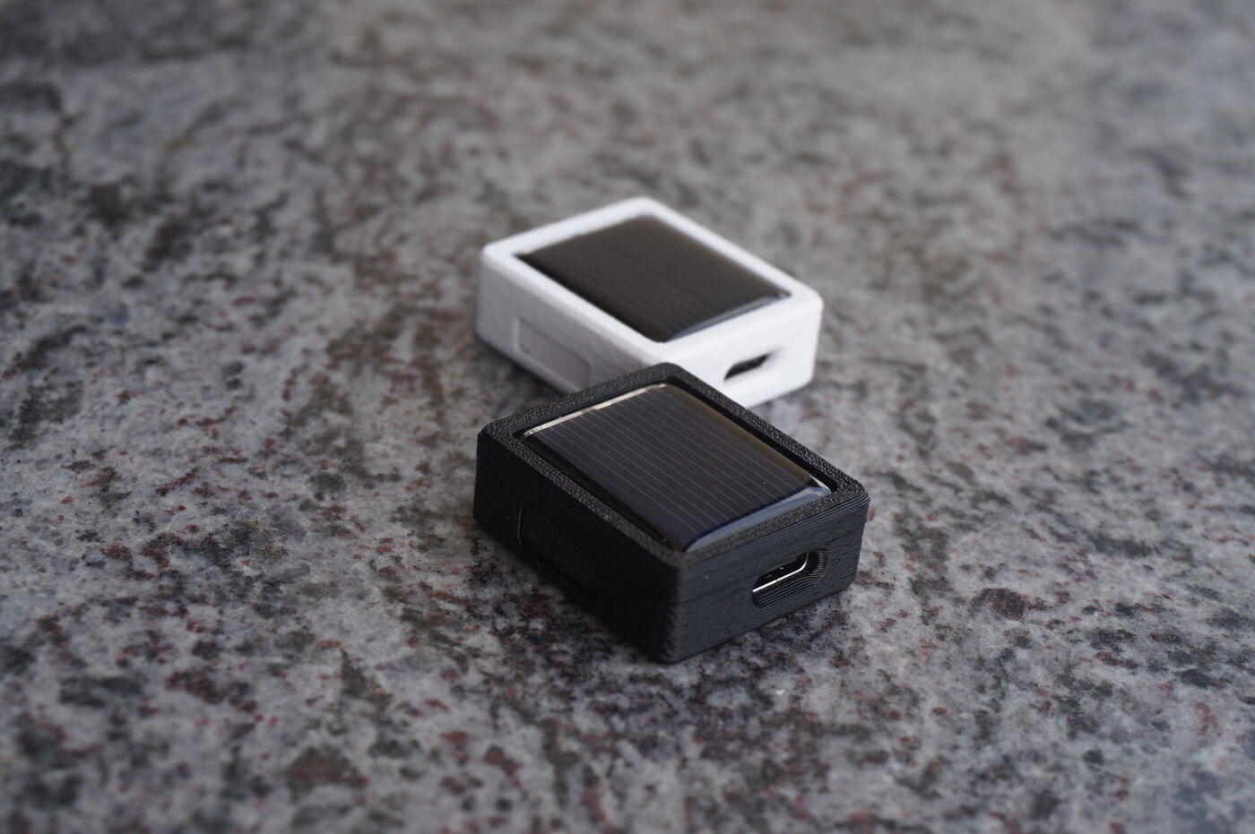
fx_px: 2142
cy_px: 417
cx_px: 628
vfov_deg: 22.0
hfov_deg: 32.7
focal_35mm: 62
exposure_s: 1/125
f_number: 7.1
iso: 200
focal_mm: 41
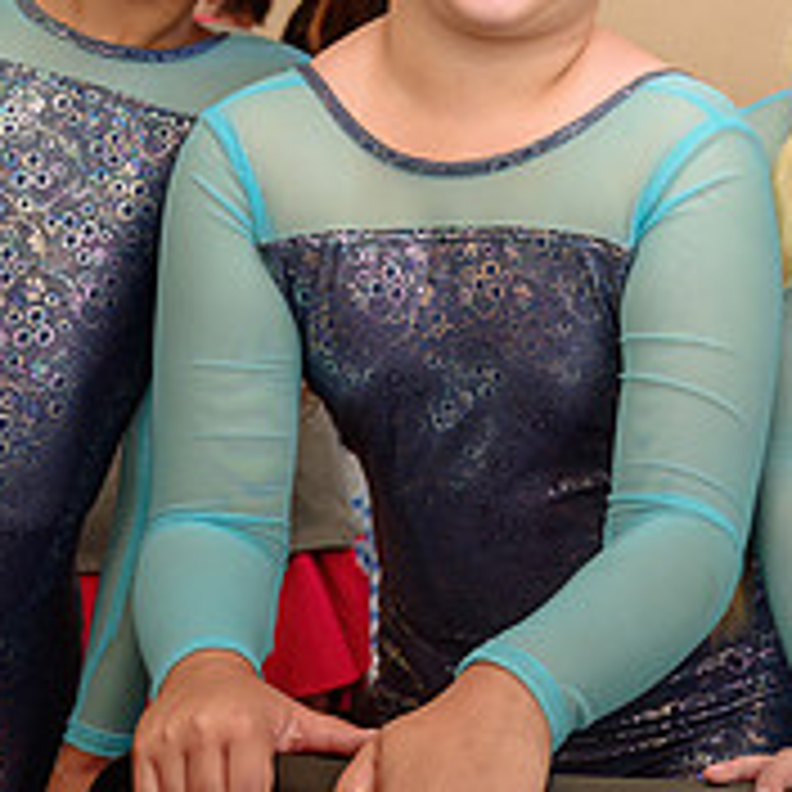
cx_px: 706
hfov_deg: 17.2
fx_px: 2589
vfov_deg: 17.4
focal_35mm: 100
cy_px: 285
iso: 500
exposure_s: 1/100
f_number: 4
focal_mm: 34
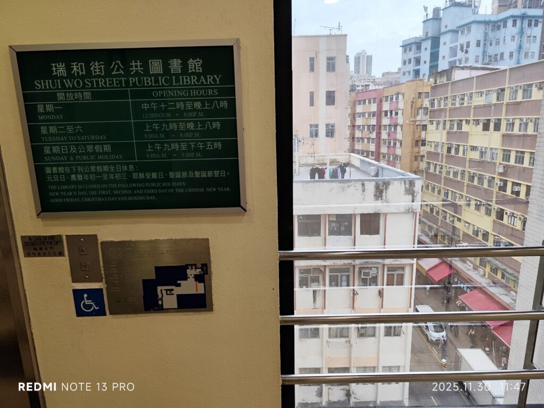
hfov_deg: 73.9
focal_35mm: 23
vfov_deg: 58.9
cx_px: 272
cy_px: 204
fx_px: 361
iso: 64
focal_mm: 6.14
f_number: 1.65
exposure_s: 1/100
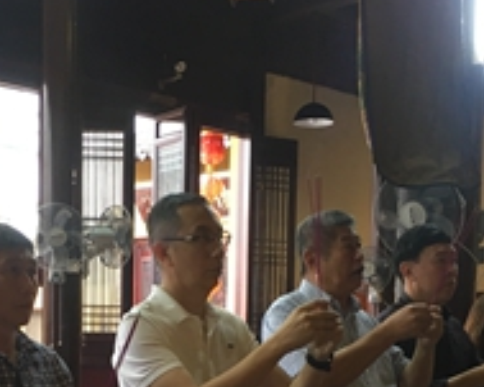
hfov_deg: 24.4
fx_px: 1117
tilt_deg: -4.5
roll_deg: -0.4
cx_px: 166
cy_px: 428
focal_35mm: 78
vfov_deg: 18.9
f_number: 2.2
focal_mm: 4.15
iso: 80
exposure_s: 1/33
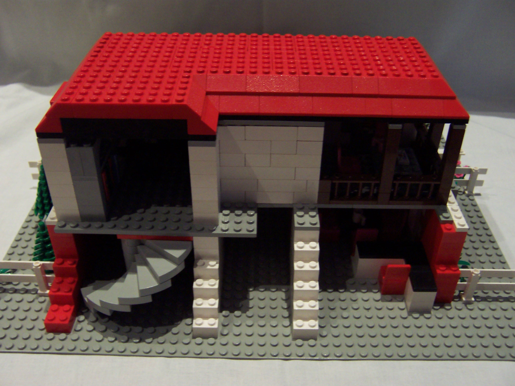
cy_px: 193
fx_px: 536
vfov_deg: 39.7
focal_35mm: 36
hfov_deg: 51.4
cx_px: 258
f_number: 2.8
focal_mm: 5.6
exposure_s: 1/20
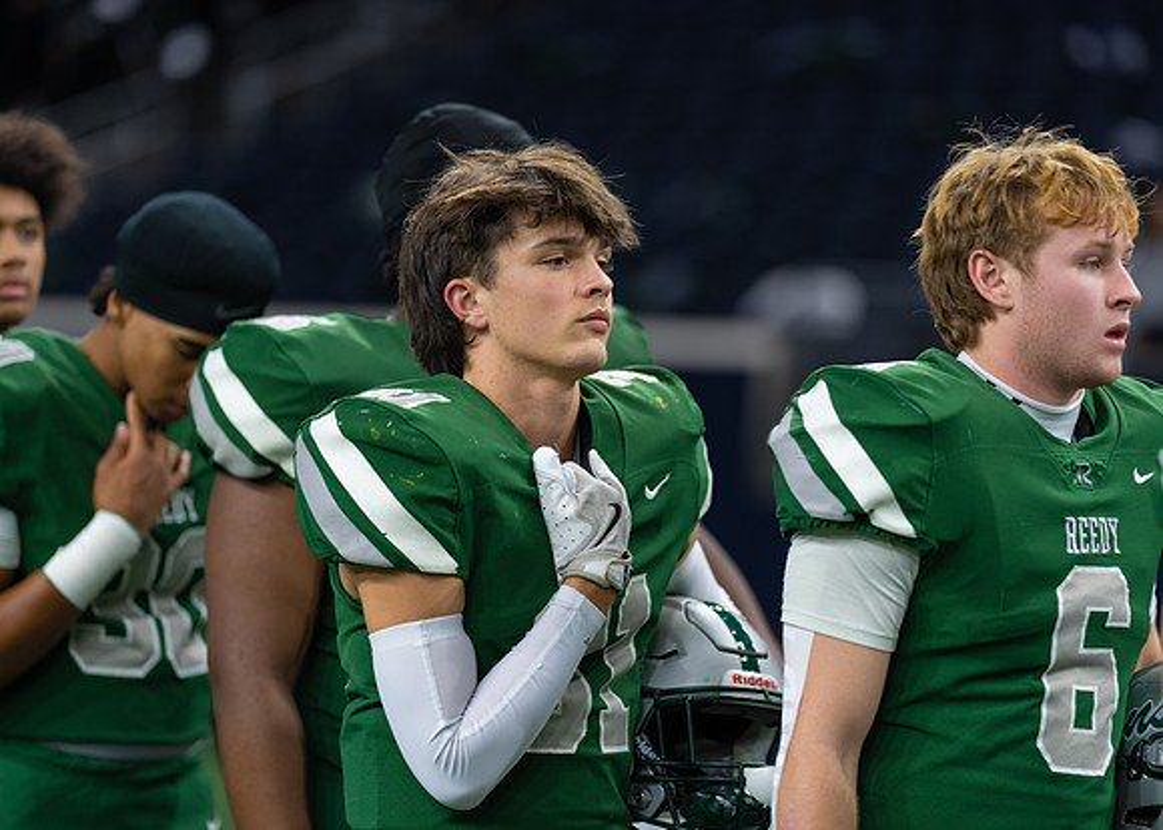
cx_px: 582
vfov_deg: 10.2
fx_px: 4671
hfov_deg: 14.2
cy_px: 415
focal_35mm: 141
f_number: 1.8
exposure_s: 1/400
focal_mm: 135
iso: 500
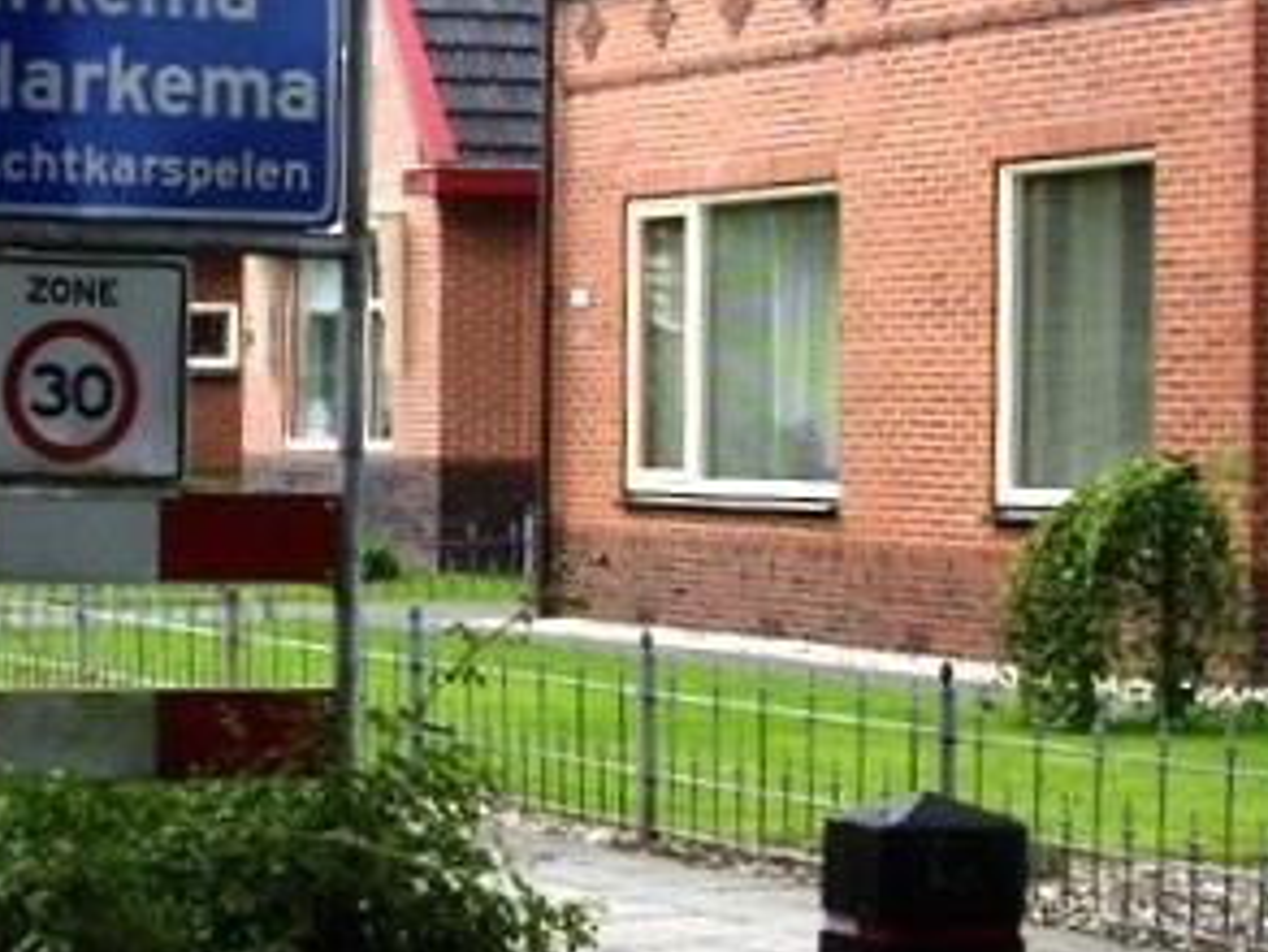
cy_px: 169
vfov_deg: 17.6
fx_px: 3042
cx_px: 82
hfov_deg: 22.8
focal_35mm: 83
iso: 64
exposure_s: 1/640
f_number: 2.8
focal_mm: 7.9
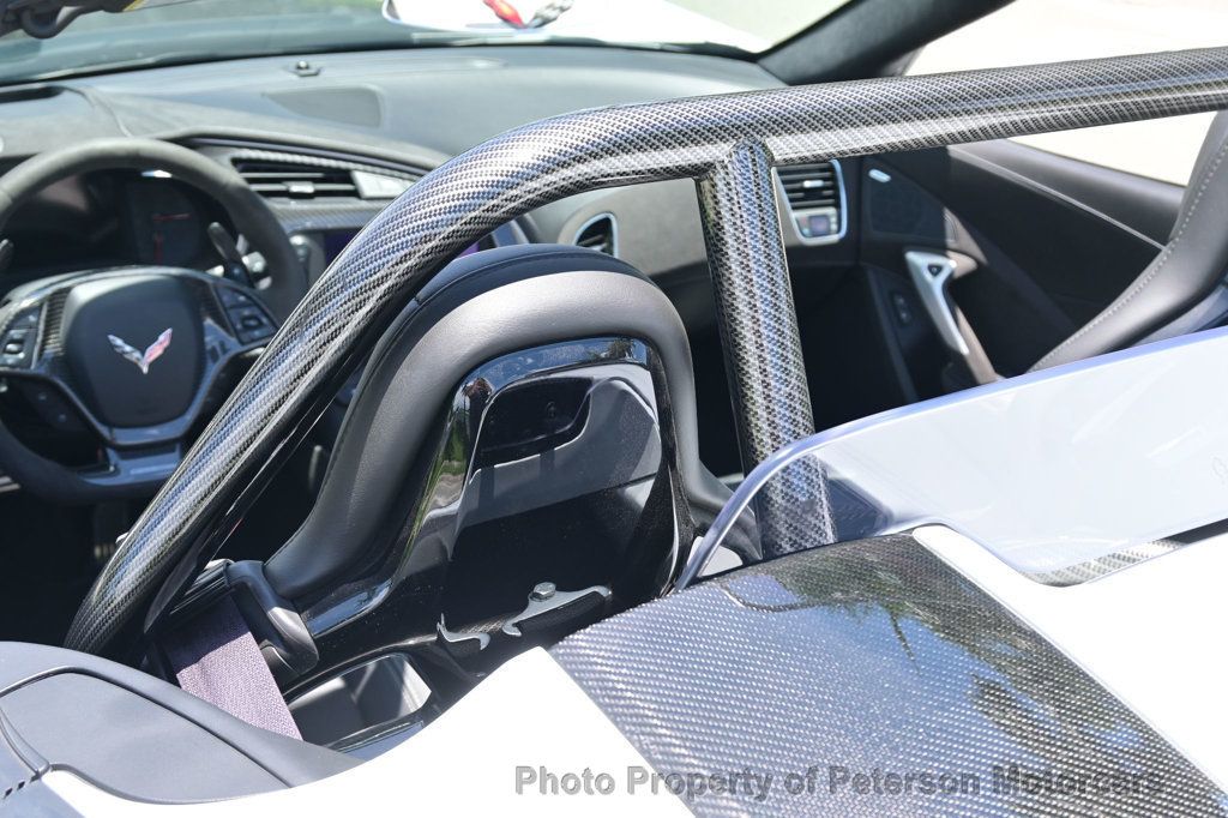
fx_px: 1560
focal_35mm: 46
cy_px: 409
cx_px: 614
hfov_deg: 43.0
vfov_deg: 29.4
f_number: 5.6
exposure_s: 1/125
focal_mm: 30.5
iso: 100
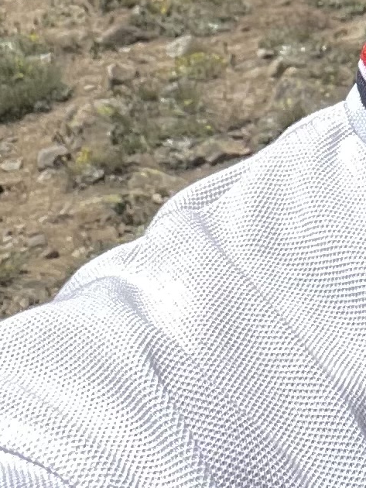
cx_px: 548
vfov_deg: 13.0
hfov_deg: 9.8
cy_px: -113
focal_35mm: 147
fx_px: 2071
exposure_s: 1/440
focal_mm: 2.71
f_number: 2.2
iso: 25
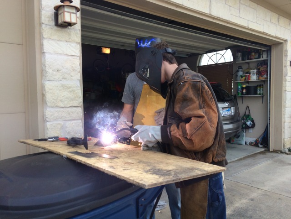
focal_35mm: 29
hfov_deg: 61.7
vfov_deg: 48.2
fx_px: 244
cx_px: 146
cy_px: 110
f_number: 2.2
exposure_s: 1/376
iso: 32
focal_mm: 4.15
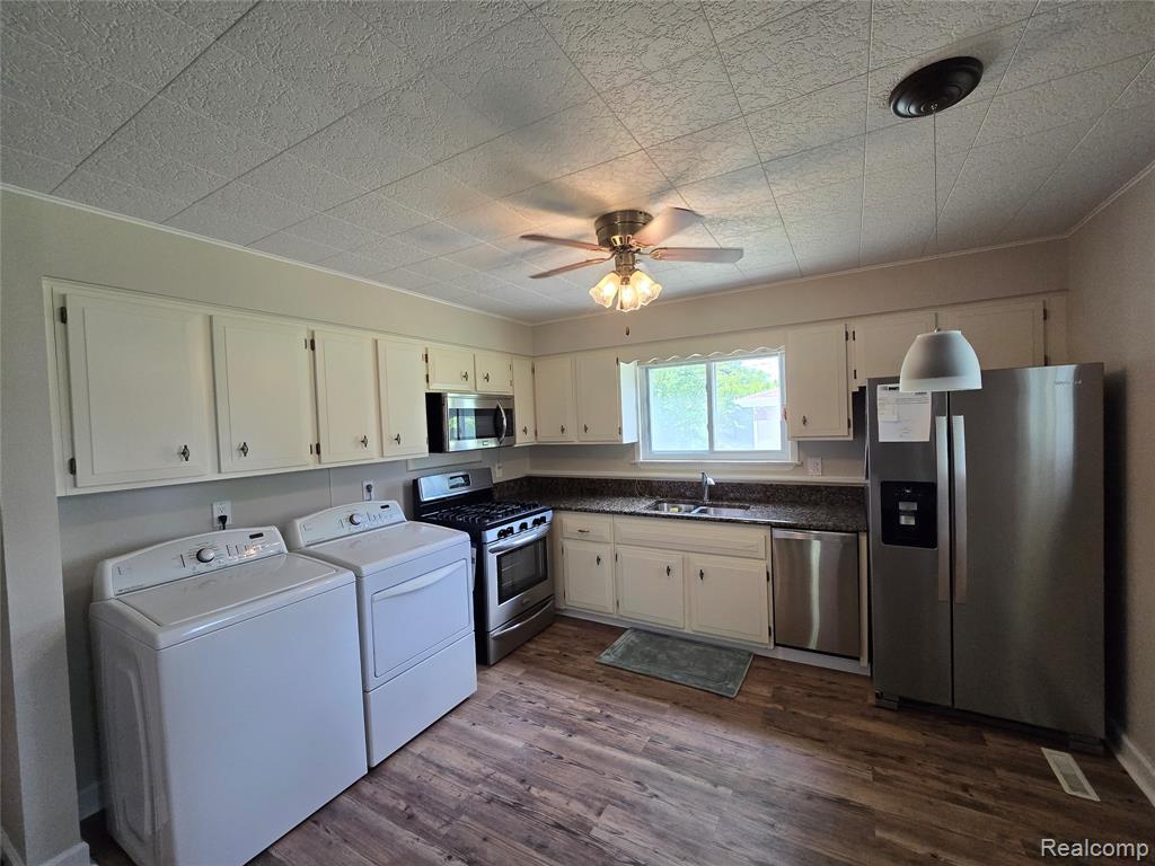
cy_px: 433
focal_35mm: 13
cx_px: 578
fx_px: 434
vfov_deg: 89.9
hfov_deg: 106.2
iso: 250
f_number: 2.2
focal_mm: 2.2
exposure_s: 1/100
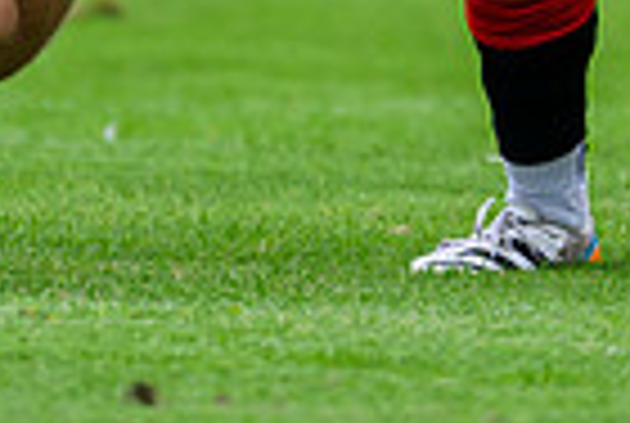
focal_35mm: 3722
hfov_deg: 0.6
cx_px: 640
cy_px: -565
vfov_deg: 0.4
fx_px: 65273
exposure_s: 1/1600
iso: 500
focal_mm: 560
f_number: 4
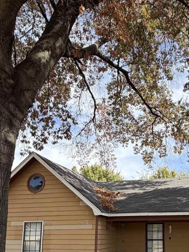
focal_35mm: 32
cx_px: 155
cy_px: 208
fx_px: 233
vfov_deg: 52.5
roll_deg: +0.2
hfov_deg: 41.9
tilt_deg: +6.9
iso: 50
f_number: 2.2
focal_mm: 2.22
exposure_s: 1/502
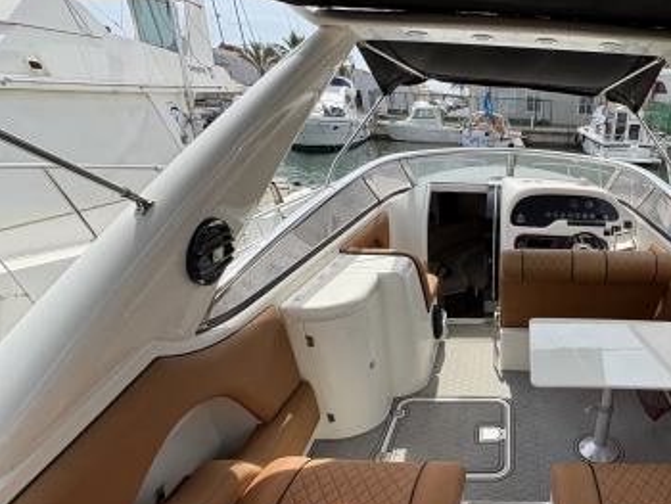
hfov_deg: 69.8
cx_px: 525
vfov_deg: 58.2
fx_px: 427
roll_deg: -0.4
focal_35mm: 22
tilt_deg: -31.3
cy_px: 375
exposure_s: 1/1420
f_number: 2.2
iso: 64
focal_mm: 2.22
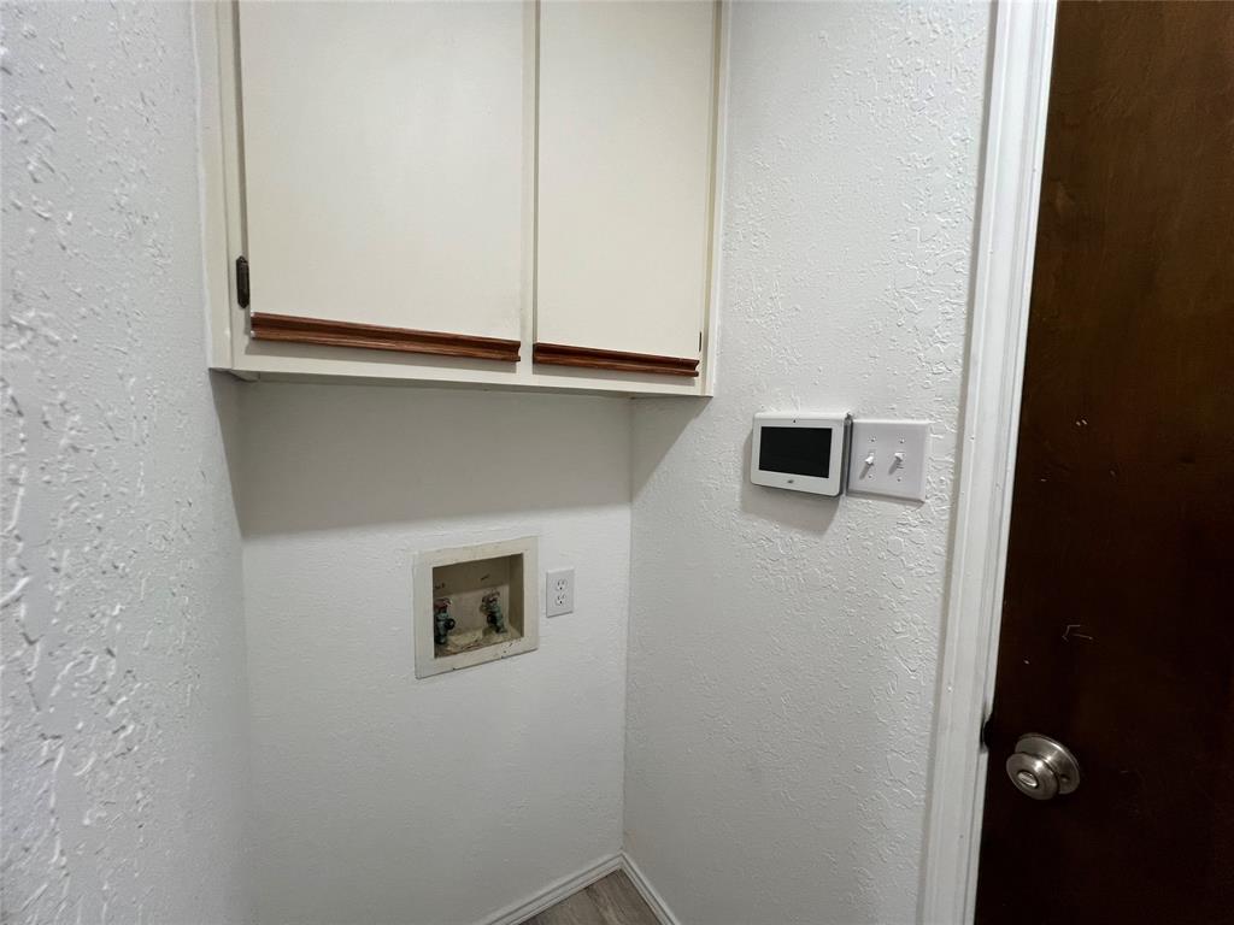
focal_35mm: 13
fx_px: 463
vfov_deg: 89.9
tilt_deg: -4.2
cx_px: 617
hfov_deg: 106.2
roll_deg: -0.6
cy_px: 462
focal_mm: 1.57
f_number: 1.8
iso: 200
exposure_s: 1/120
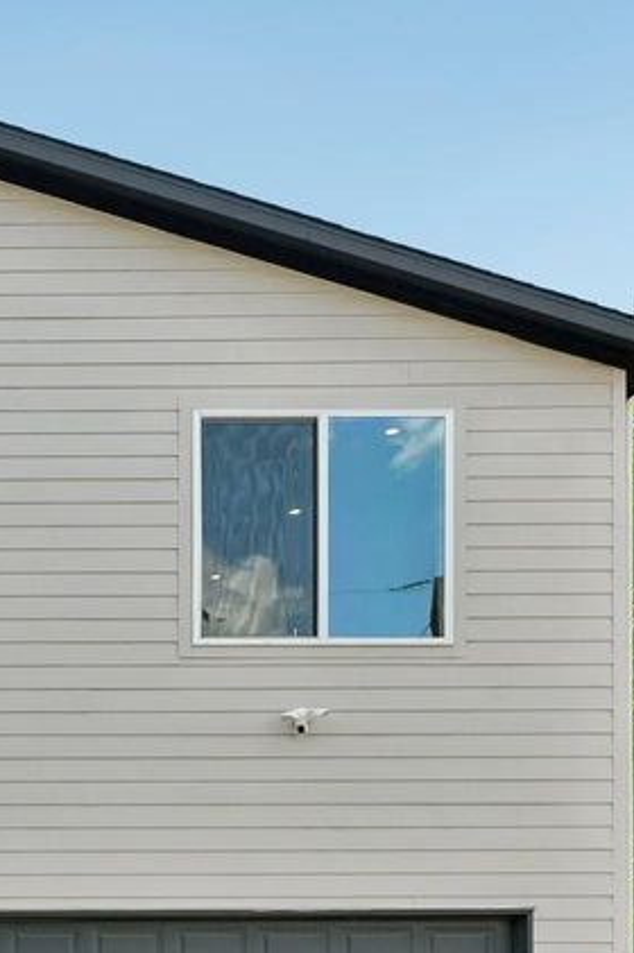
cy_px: 662
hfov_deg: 20.4
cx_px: -335
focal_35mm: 56
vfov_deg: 35.2
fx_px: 1482
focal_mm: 23
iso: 400
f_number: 8
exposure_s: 1/250
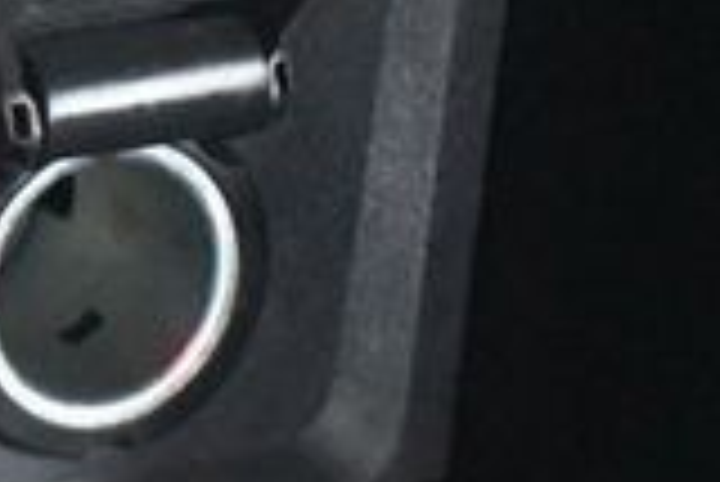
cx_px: -675
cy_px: 338
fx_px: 4164
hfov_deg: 9.3
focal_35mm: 208
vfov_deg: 6.6
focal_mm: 35
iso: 12800
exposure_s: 1/60
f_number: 4.5
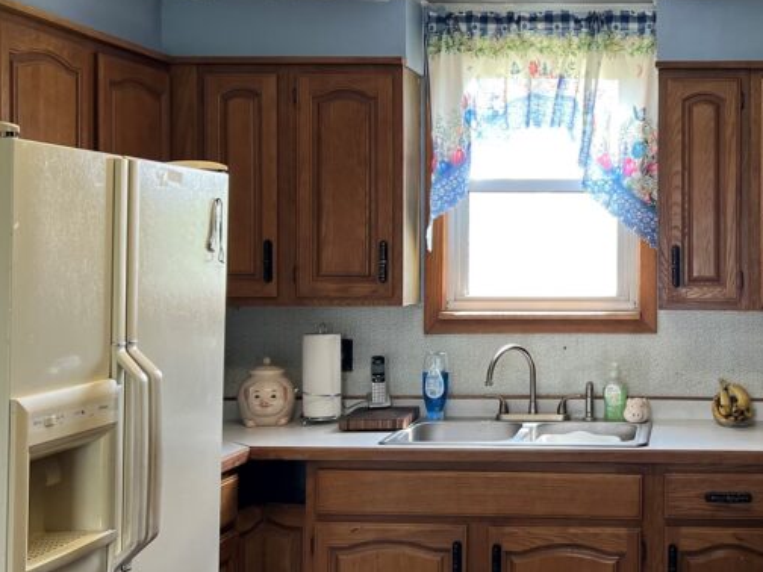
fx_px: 1212
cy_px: 248
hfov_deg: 33.4
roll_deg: -0.3
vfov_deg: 26.5
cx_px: 659
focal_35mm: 55
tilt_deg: -0.2
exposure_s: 1/120
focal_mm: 5.7
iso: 100
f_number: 1.5
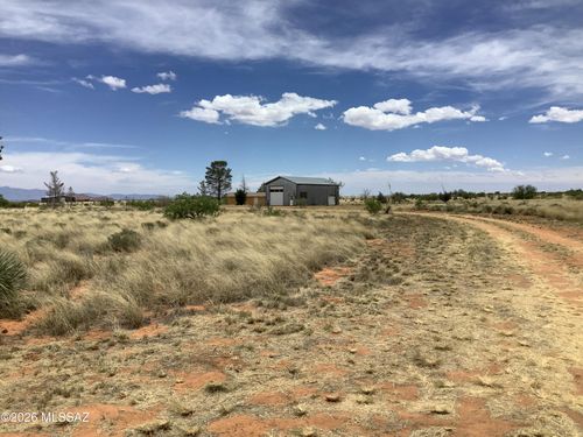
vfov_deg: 45.4
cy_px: 218
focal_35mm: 31
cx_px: 292
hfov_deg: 58.4
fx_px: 522
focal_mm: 3.3
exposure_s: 1/2717
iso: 25
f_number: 2.4
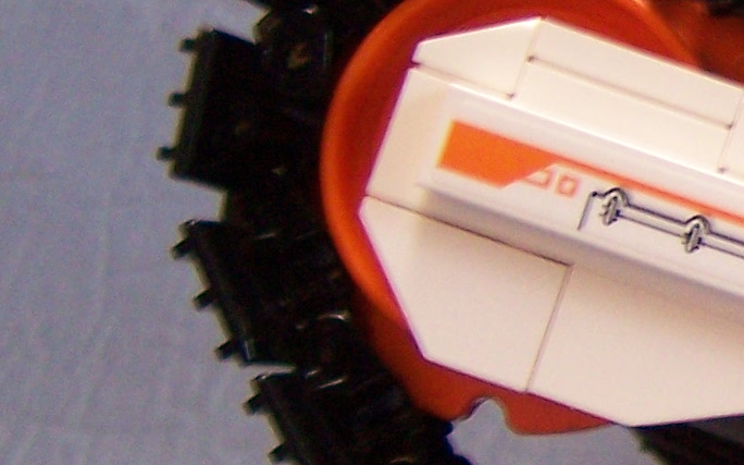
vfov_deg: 7.8
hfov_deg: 11.5
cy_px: 215
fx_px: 3385
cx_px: 1410
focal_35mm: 167
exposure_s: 1/10
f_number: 2.8
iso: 160
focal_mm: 6.3
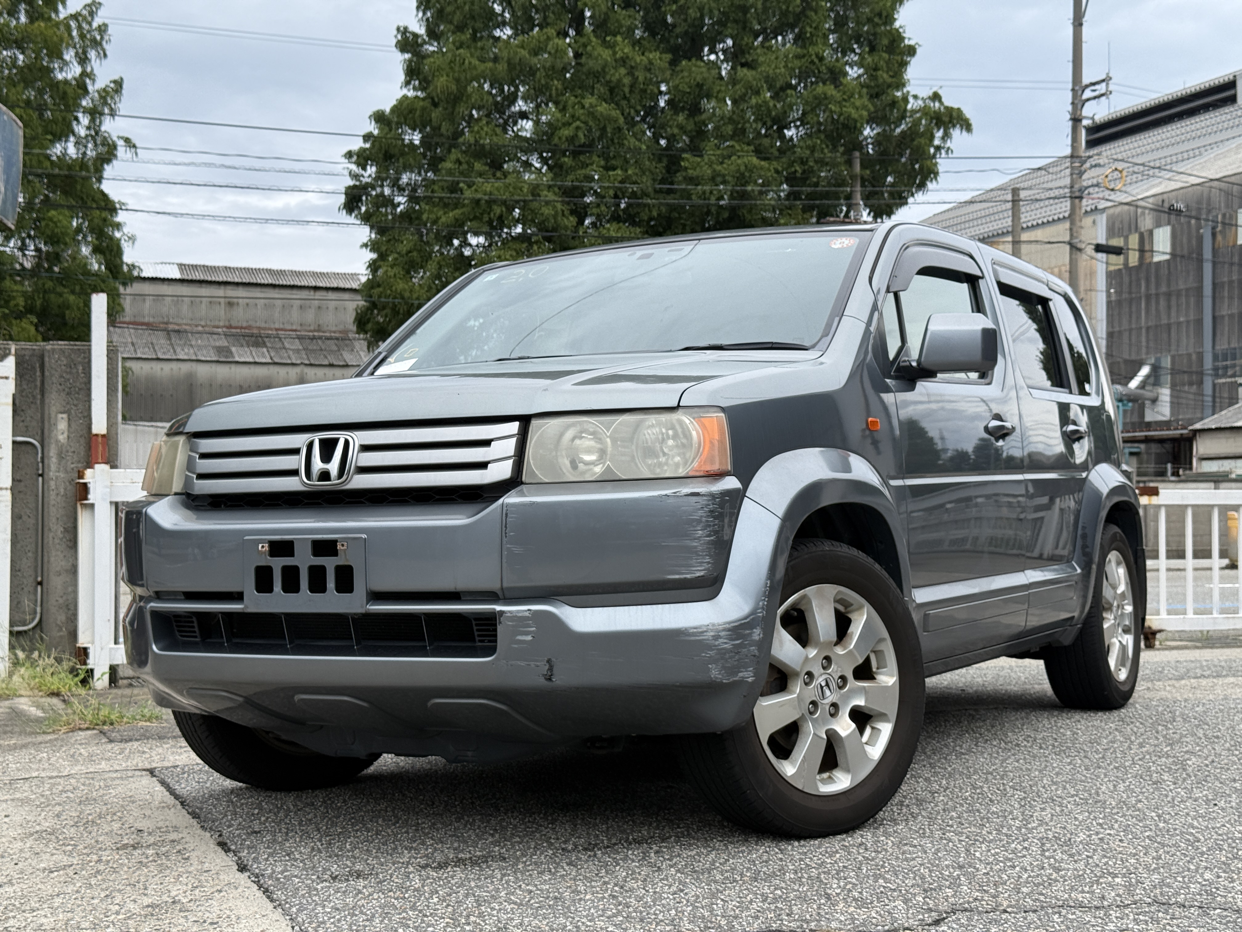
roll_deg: +0.2
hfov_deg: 39.7
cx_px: 621
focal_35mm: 48
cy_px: 466
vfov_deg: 30.3
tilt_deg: +1.4
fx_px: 1722
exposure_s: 1/1715
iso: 80
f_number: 1.78
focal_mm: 6.76
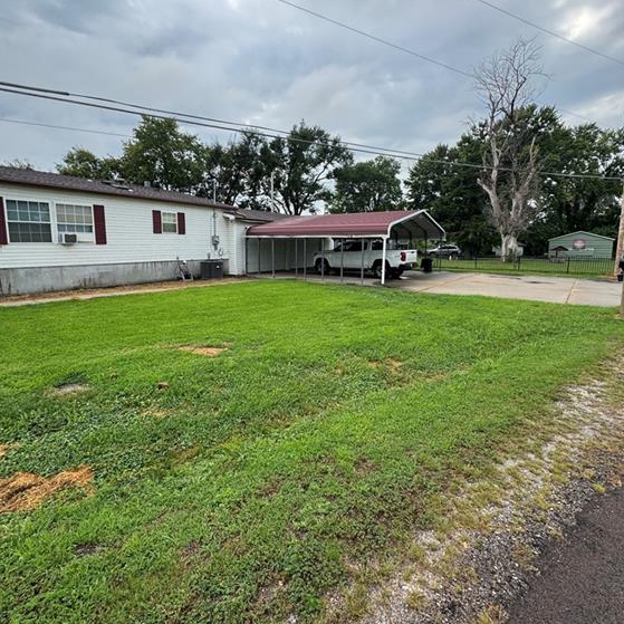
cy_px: 287
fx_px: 347
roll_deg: -0.4
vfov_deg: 83.8
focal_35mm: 17
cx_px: 313
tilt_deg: -6.0
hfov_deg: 84.0
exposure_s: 1/796
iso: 50
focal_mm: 2.22
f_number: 2.2
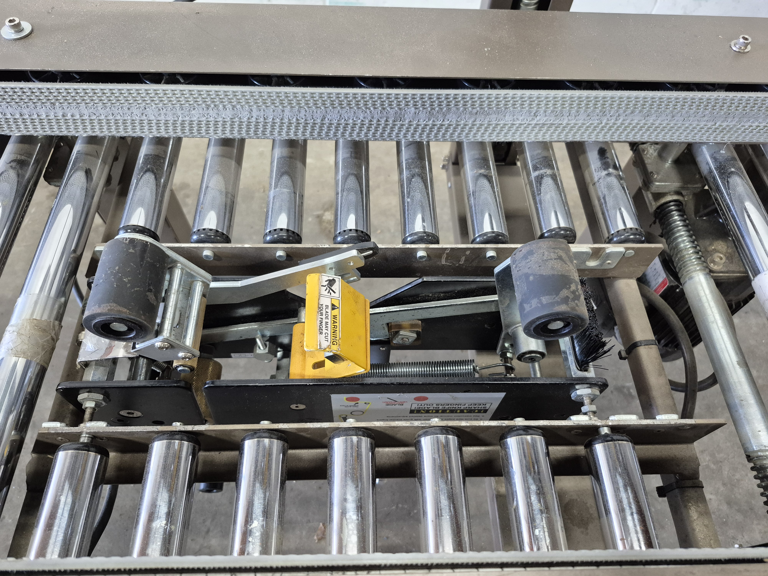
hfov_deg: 73.9
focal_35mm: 23
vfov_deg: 58.9
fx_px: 510
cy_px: 288
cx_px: 384
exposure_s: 1/120
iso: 1000
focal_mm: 5.4
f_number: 1.8
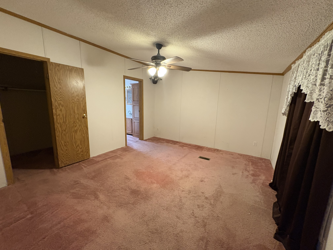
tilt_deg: -8.1
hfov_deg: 102.1
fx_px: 135
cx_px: 166
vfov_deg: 85.7
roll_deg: -0.8
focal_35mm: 14
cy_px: 125
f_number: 2.2
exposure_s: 1/60
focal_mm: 2.22
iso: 400
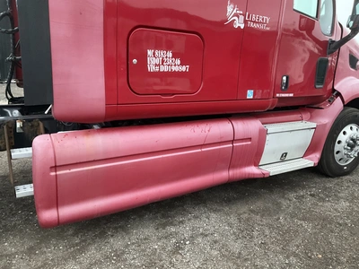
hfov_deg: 61.7
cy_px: 134
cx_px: 180
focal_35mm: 29
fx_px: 301
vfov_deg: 48.2
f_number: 1.8
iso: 320
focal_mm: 3
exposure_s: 1/32
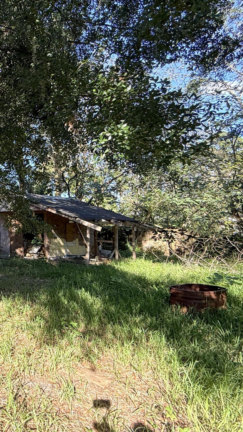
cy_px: 212
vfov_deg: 74.0
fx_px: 286
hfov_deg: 35.5
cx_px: -53
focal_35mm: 25
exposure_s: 1/152
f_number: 2.2
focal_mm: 2.22
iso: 64
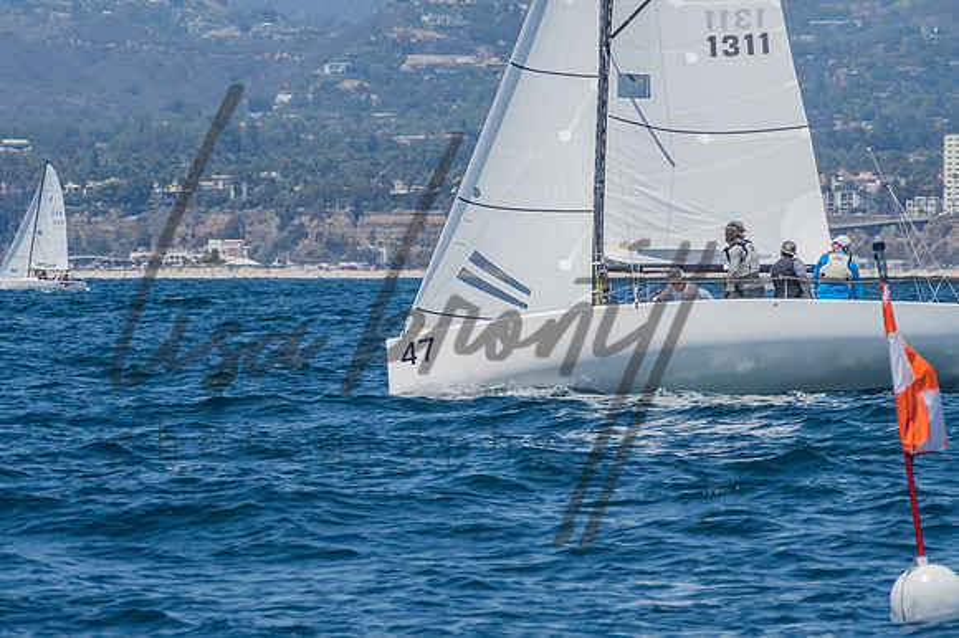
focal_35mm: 384
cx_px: 480
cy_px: 319
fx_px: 10225
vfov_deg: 3.6
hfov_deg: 5.4
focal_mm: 250
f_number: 14
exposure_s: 1/800
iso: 640
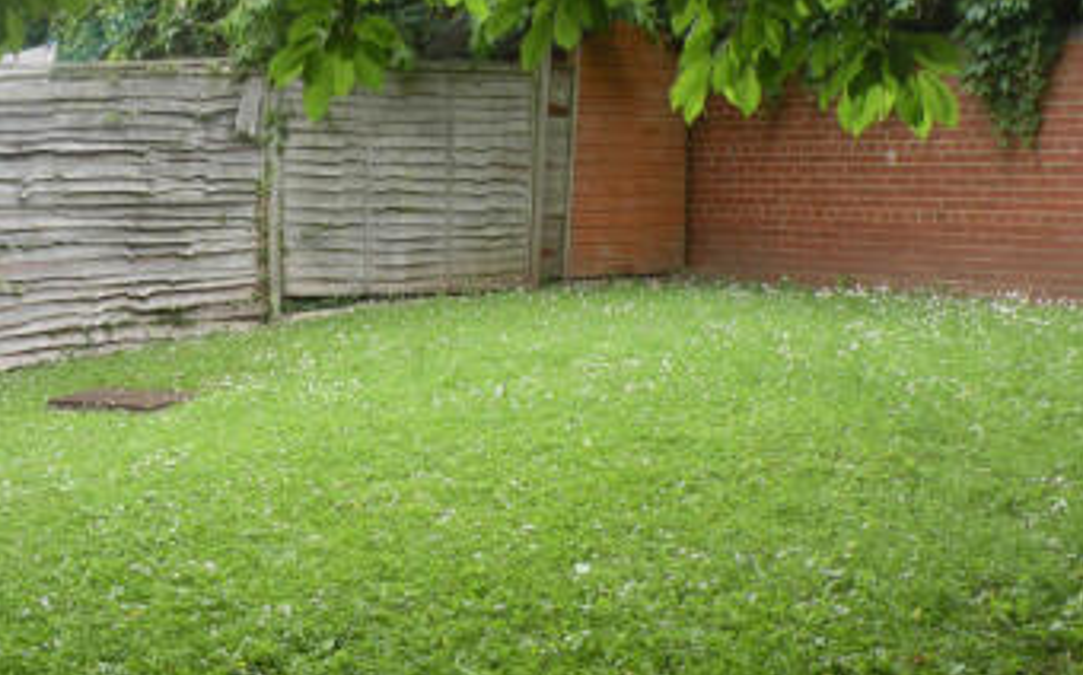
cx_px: 441
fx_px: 1770
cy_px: 282
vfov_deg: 21.6
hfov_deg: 33.9
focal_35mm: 60
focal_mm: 5.8
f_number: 3.5
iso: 64
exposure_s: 1/68.5
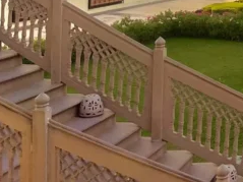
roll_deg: -0.3
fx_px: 751
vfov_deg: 12.7
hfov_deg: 14.9
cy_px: -135
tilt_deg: +0.8
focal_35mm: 107
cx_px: 494
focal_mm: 5.1
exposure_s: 1/4348
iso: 32
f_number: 1.6
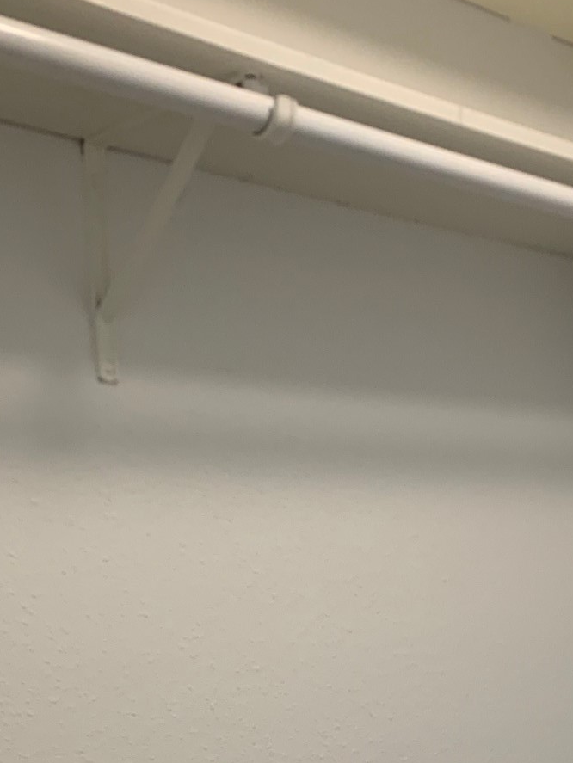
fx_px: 1323
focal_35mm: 60
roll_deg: +2.0
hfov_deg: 24.4
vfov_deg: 30.9
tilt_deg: -3.1
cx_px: 365
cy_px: 670
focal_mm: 4.25
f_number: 1.8
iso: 80
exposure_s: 1/60
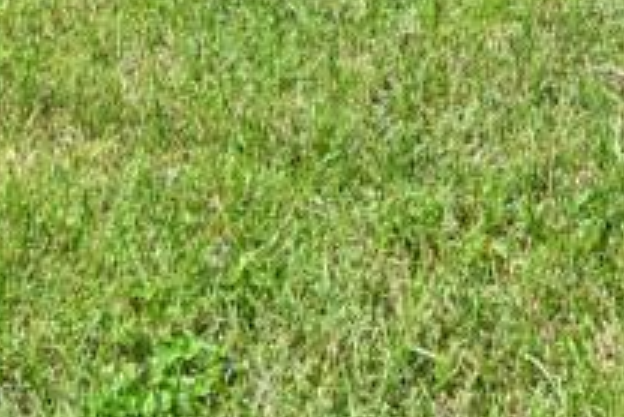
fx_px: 1752
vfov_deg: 9.1
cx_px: 285
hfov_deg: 20.2
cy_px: -1035
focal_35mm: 101
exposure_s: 1/320
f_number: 6.3
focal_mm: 14
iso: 100
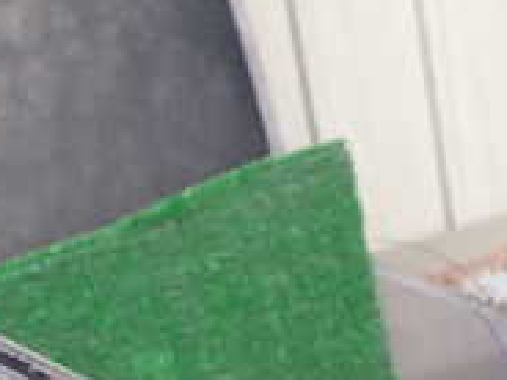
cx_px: -138
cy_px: 454
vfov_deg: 14.6
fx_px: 1435
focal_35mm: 98
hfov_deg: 18.7
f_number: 2.3
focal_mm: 5.4
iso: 100
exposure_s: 1/60
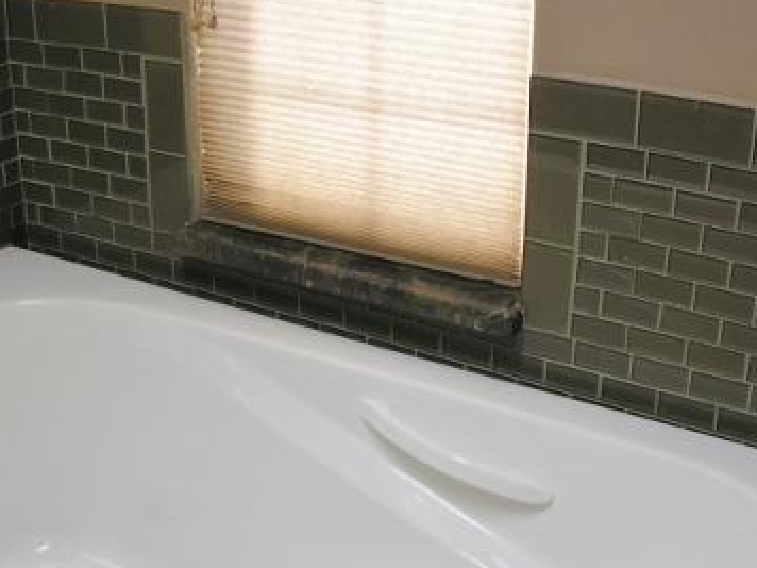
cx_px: 321
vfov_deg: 23.0
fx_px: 1378
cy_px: 430
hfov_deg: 30.7
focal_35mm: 63
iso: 50
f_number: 3.2
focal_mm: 8.9
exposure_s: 1/42
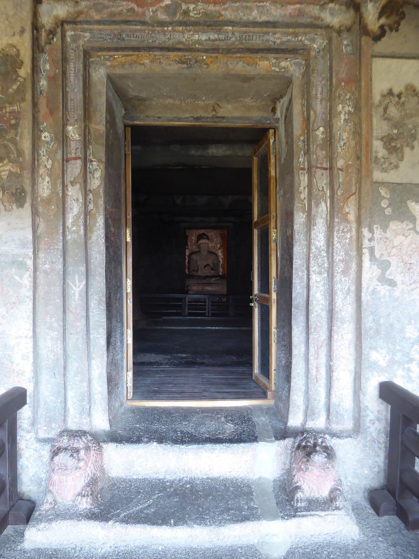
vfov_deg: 69.4
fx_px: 403
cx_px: 210
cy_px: 280
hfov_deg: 54.9
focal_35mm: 25
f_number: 3.3
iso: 400
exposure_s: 1/40
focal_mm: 4.3
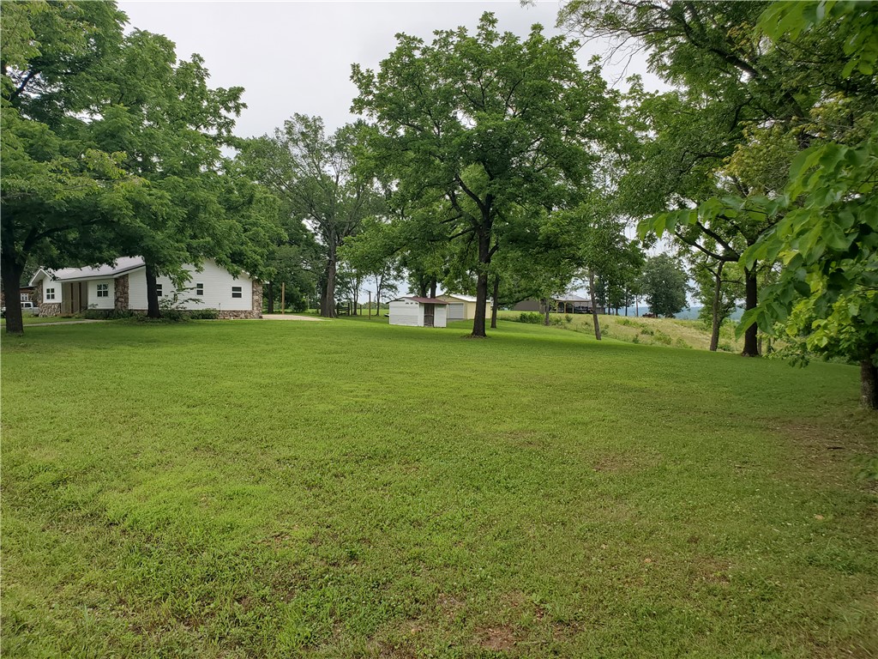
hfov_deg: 67.3
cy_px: 330
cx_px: 439
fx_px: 659
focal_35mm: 26
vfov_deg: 53.1
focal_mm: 4.3
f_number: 2.4
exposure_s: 1/1142
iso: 50
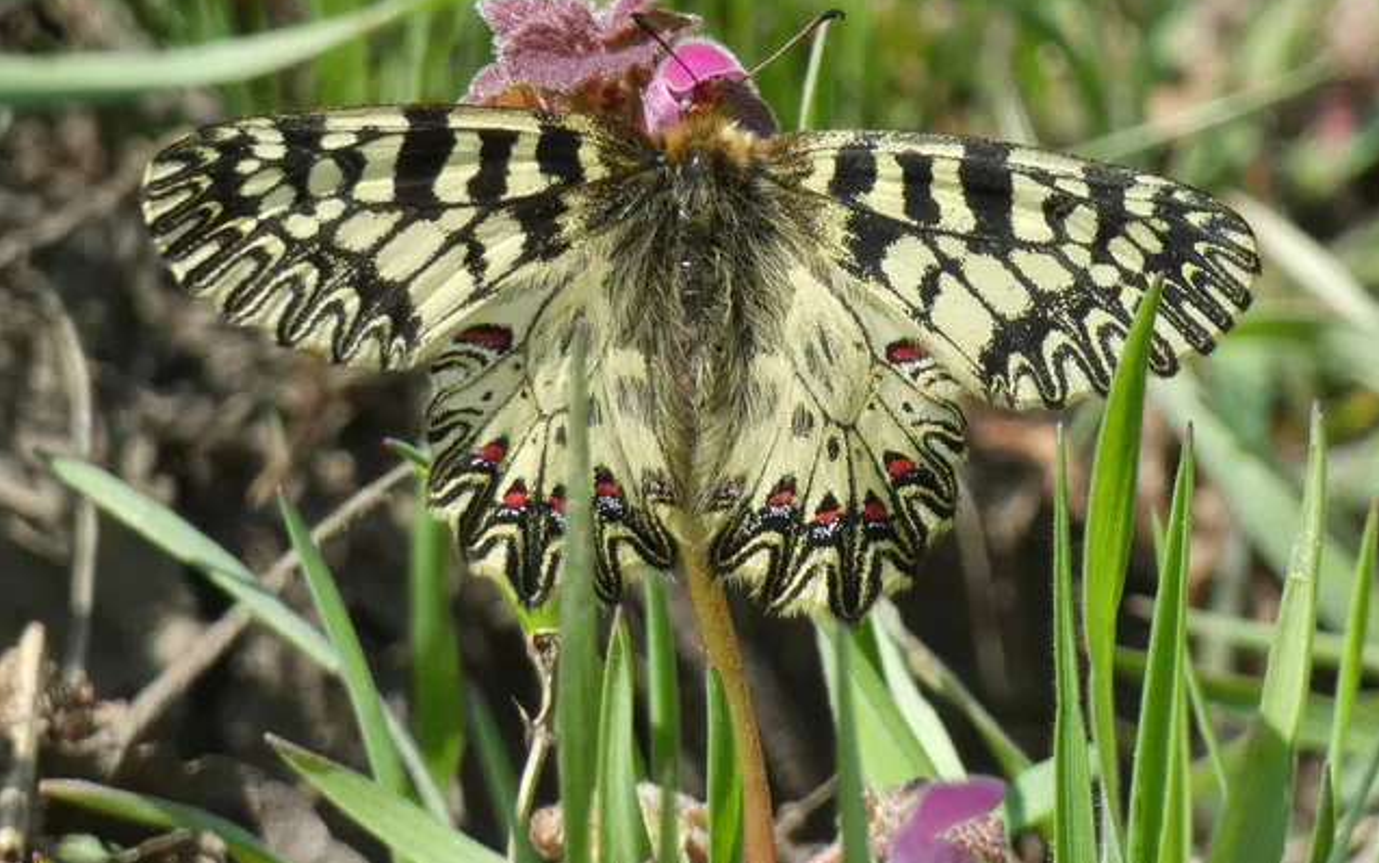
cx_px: 692
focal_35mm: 259
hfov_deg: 8.1
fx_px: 9737
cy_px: 358
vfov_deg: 5.1
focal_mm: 43.5
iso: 125
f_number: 5.5
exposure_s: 1/80
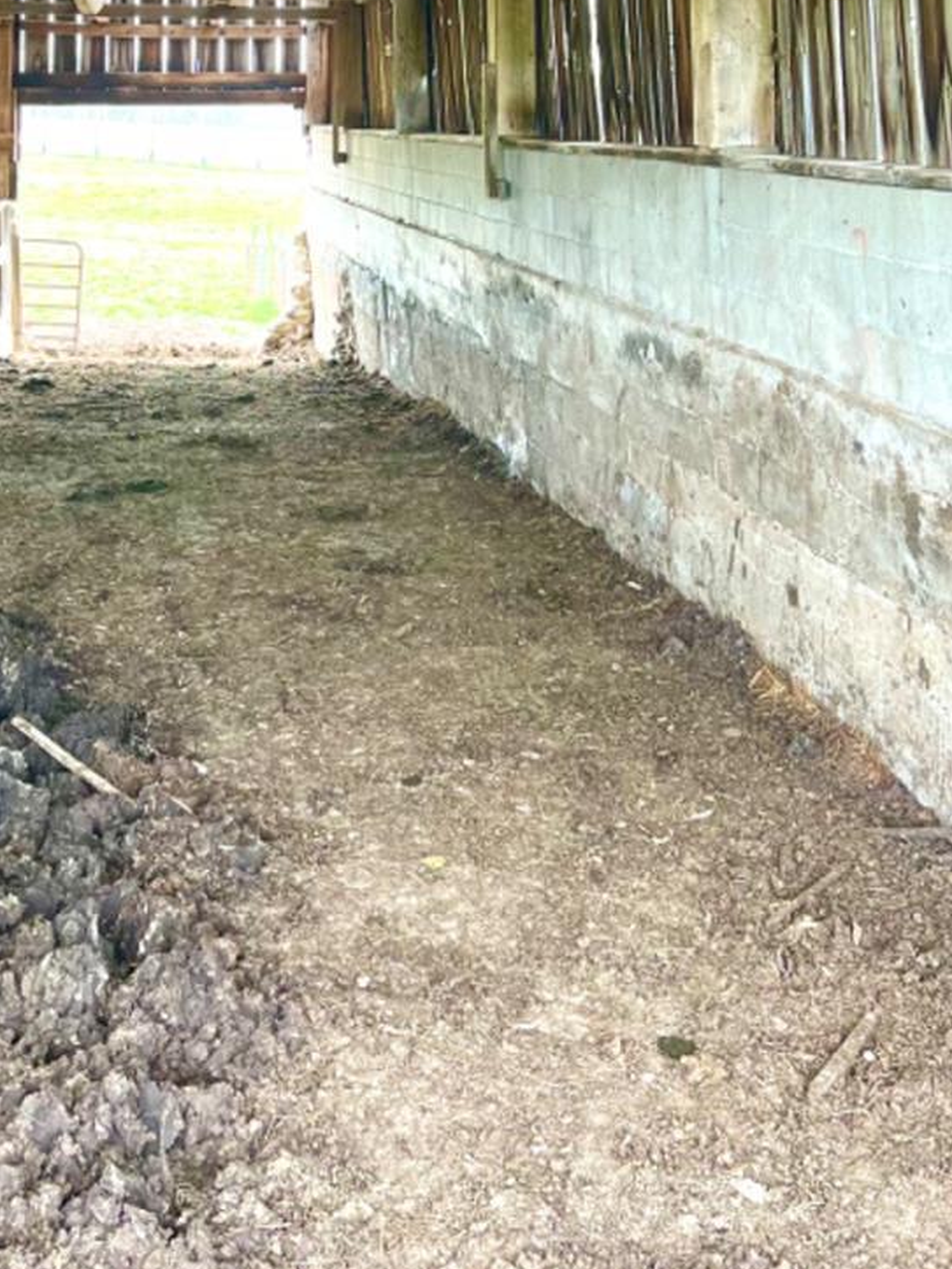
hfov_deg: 26.7
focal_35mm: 54
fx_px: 1979
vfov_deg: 33.7
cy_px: 137
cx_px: 226
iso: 50
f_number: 1.5
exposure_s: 1/121
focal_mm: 5.7
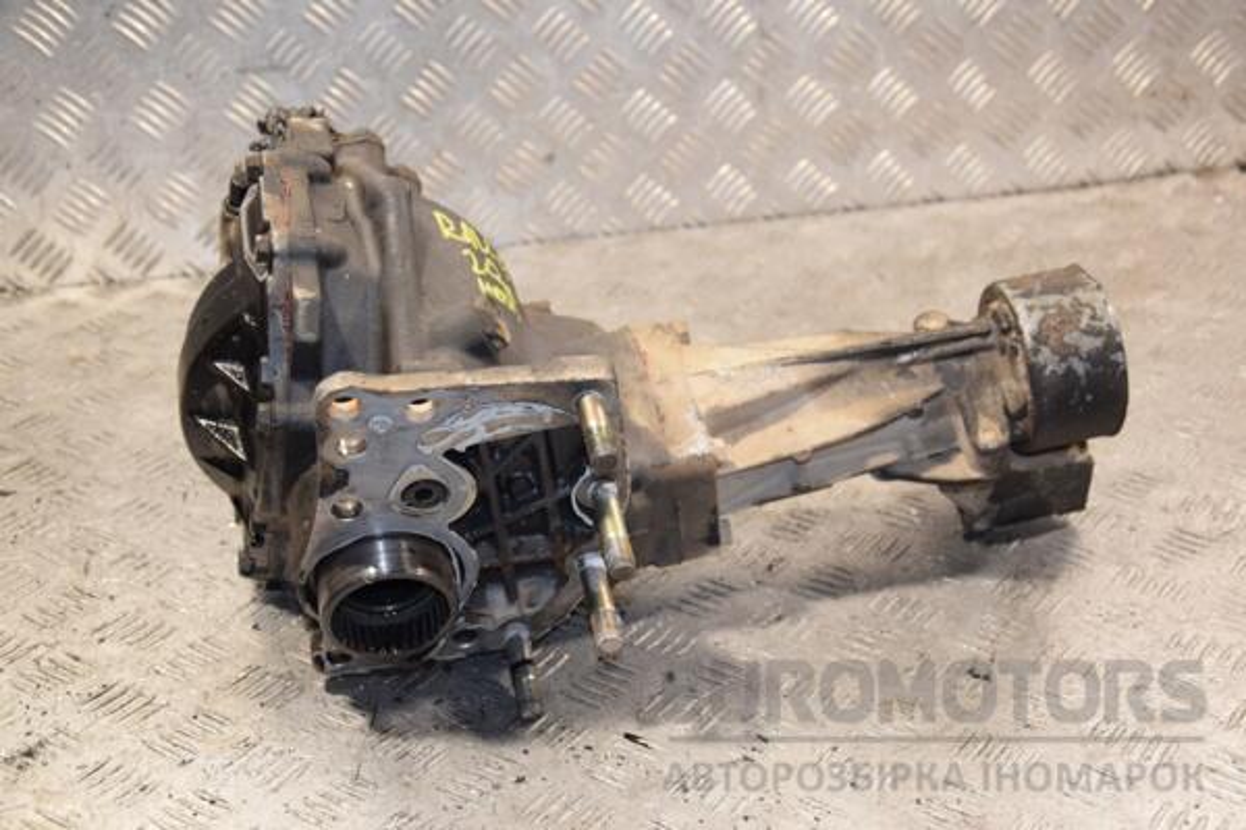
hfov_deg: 35.1
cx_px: 623
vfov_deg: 23.8
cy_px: 415
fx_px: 1973
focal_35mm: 57
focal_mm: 38
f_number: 5
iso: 800
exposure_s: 1/125
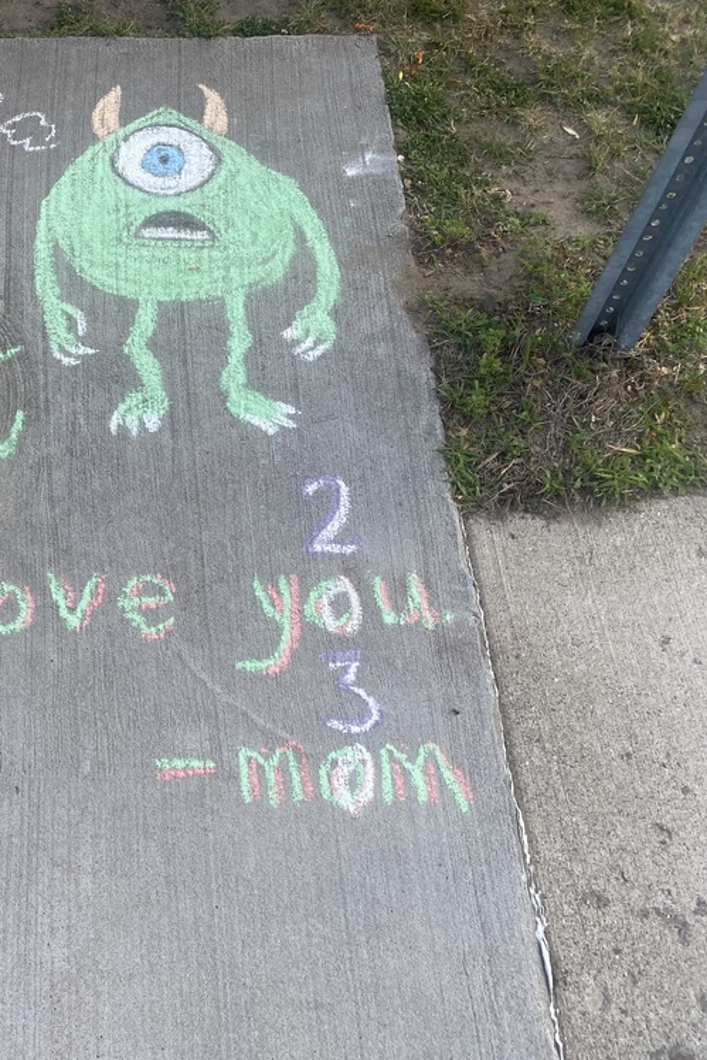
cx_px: 94
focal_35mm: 37
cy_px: 521
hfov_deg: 34.3
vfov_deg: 51.9
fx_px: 1089
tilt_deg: -59.0
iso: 32
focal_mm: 4.25
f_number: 1.8
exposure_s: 1/666
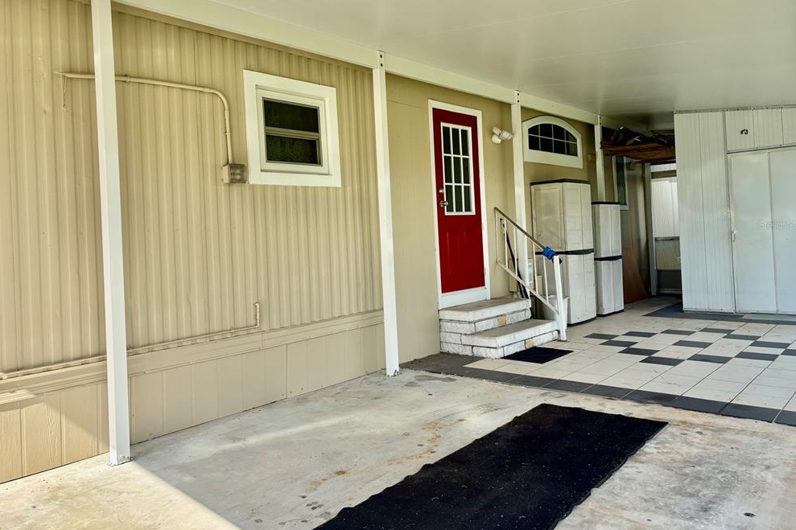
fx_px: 619
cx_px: 395
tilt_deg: +1.0
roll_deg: +3.4
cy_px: 224
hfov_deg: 65.5
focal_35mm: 28
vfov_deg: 46.2
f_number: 1.6
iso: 64
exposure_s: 1/1953
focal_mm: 5.96
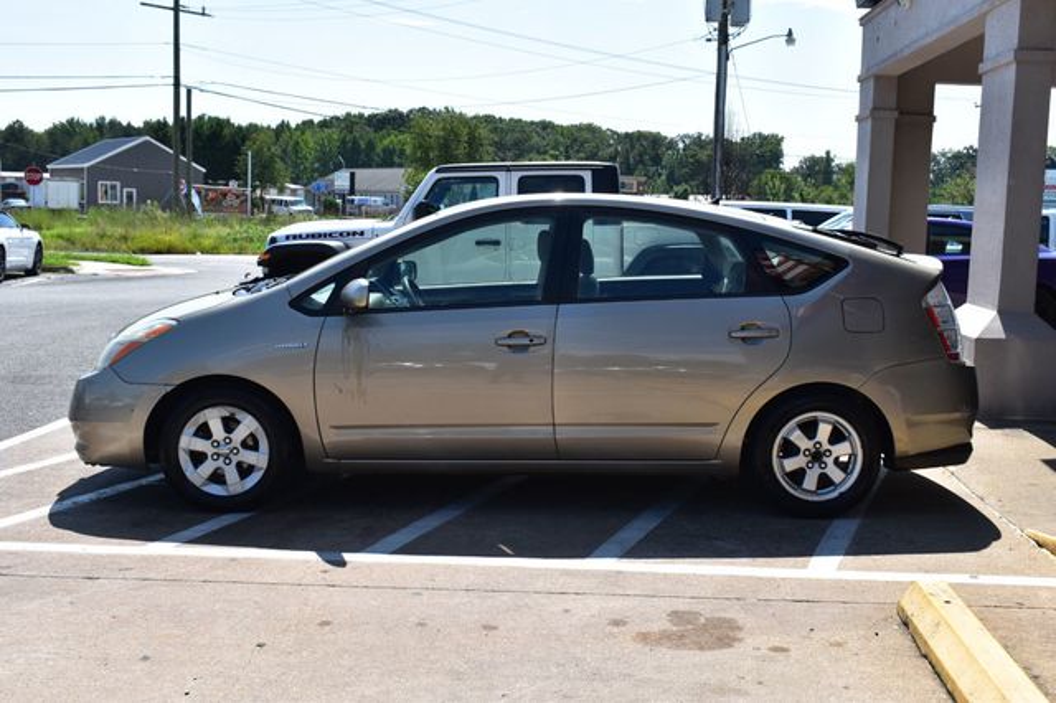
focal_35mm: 44
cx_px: 528
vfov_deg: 30.8
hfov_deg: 45.0
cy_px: 352
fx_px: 1275
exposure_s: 1/500
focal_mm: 29
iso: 400
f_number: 11
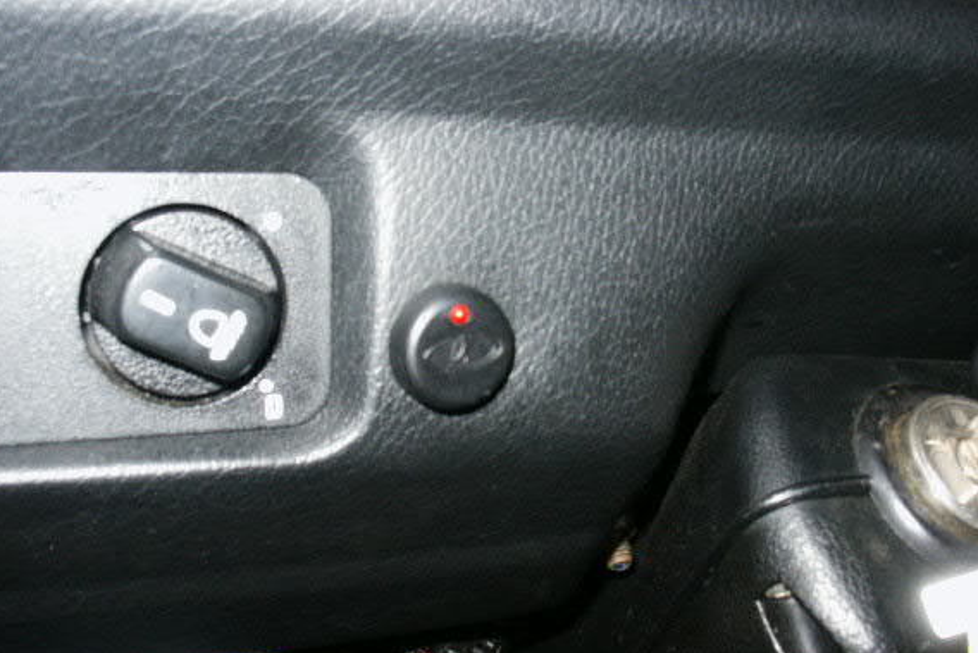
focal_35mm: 41
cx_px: 460
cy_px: 384
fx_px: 1114
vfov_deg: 32.6
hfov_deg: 47.4
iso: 200
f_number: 6.7
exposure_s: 1/45
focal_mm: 7.19
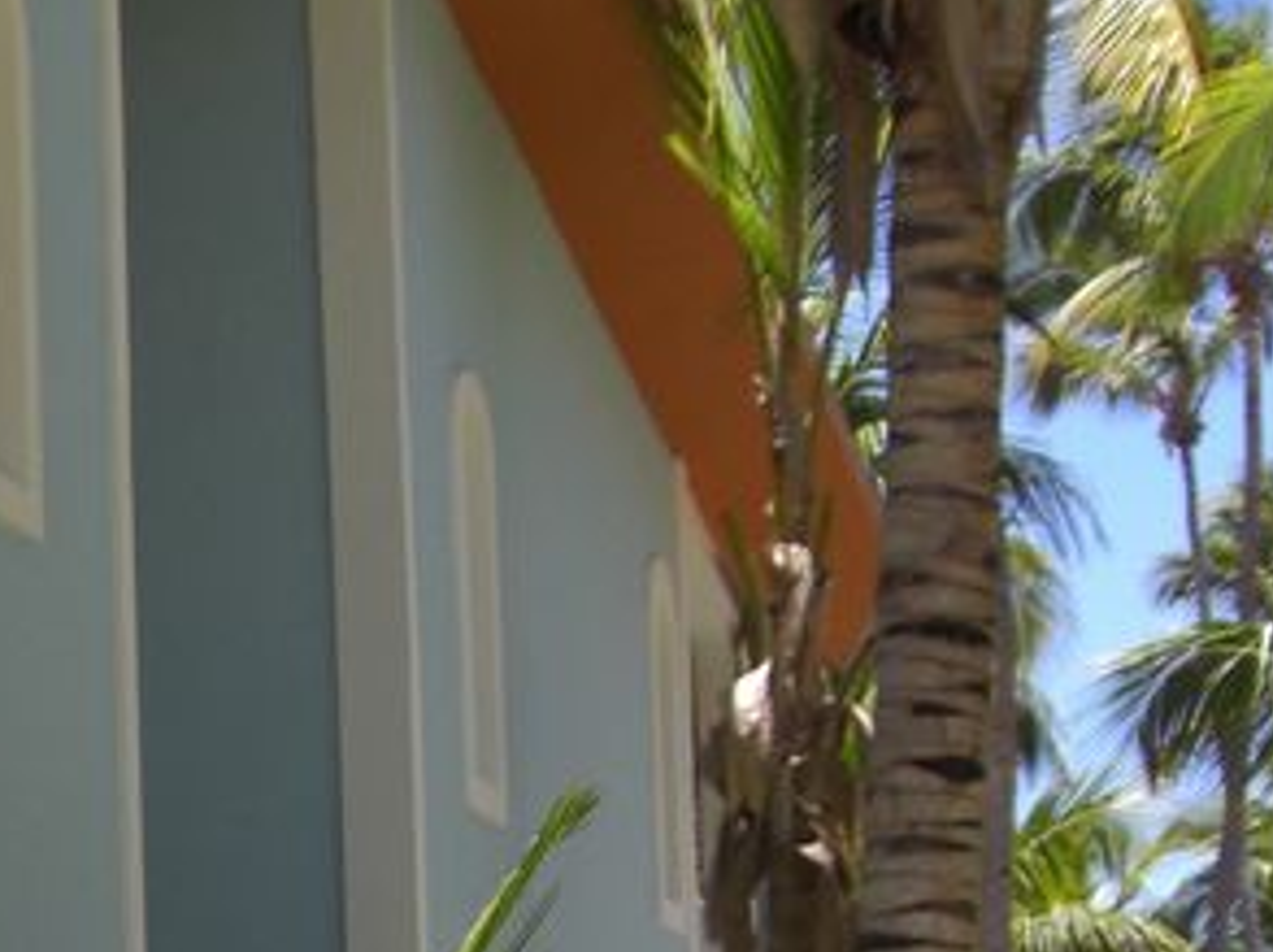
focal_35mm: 133
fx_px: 4885
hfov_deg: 14.4
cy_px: 1178
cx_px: -269
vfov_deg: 10.9
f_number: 2.7
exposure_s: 1/640
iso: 64
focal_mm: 6.2
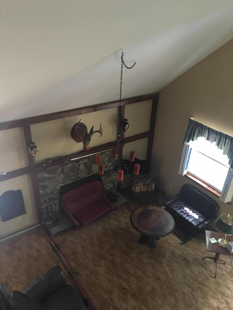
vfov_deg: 61.7
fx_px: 260
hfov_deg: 48.2
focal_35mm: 29
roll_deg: -1.9
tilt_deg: -31.2
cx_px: 116
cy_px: 155
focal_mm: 4.15
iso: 400
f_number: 2.2
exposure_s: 1/15
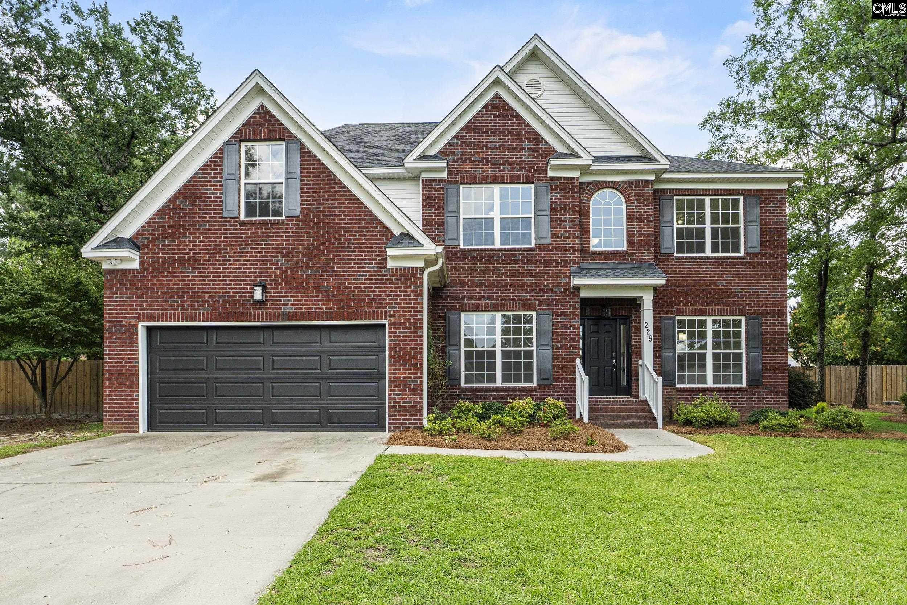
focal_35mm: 16
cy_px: 302
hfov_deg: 95.0
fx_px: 416
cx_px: 454
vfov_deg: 72.1
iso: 320
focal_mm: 11
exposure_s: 1/250
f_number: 6.3
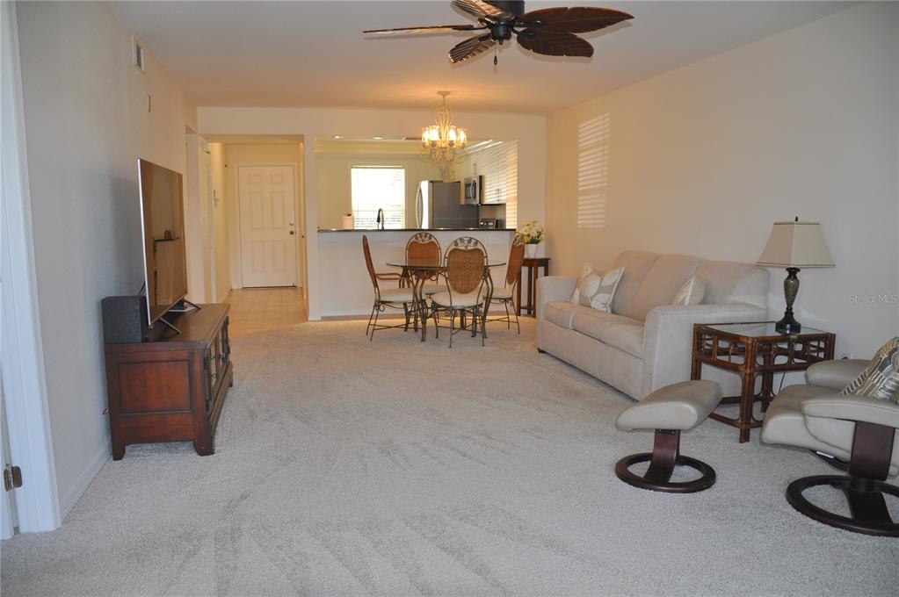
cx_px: 450
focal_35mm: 27
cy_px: 298
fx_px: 674
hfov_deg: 67.4
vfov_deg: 47.8
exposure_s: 1/125
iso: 450
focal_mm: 18
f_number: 3.5
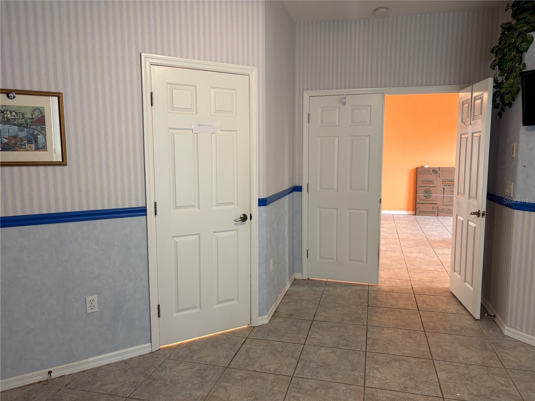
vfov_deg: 53.1
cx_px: 268
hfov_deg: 67.3
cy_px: 200
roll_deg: +0.2
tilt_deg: -5.6
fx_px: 402
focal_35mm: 26
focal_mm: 5.96
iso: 125
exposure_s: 1/60
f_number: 1.6
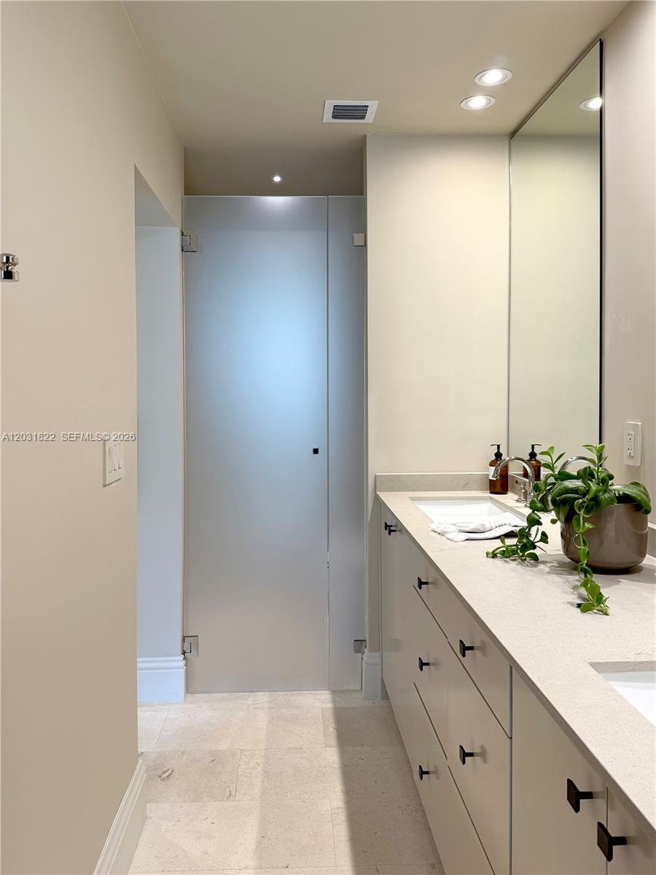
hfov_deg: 56.8
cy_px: 438
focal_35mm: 24
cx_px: 328
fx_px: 606
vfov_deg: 71.6
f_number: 1.78
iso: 80
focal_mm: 6.76
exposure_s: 1/125
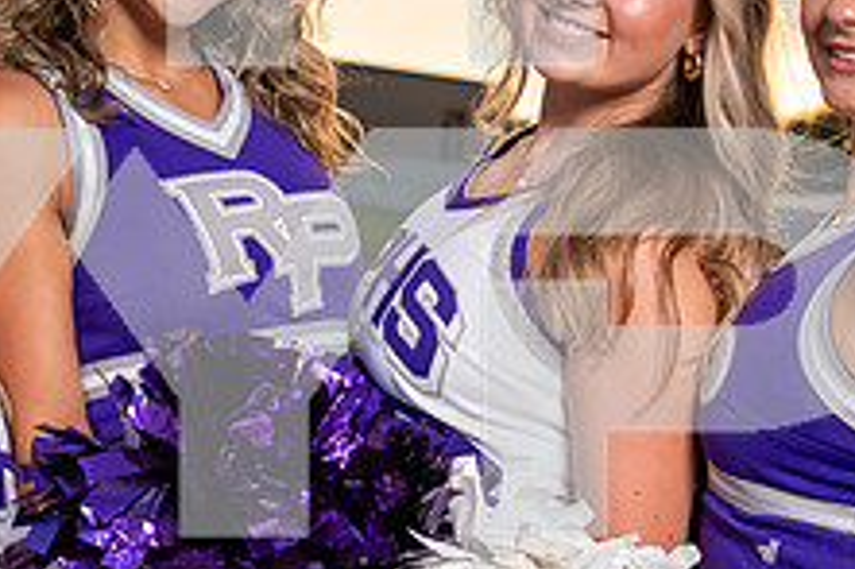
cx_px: 406
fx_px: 2183
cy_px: 335
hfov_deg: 22.2
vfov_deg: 14.8
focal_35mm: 92
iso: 400
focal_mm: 35
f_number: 4
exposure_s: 1/250
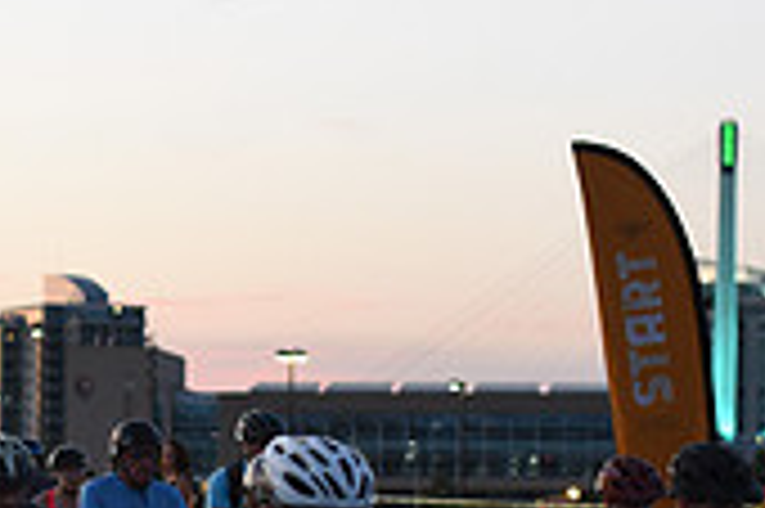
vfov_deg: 7.8
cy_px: 856
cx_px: 40
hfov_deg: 11.9
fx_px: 3630
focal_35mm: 171
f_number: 2.8
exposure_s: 1/400
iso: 2500
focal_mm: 50
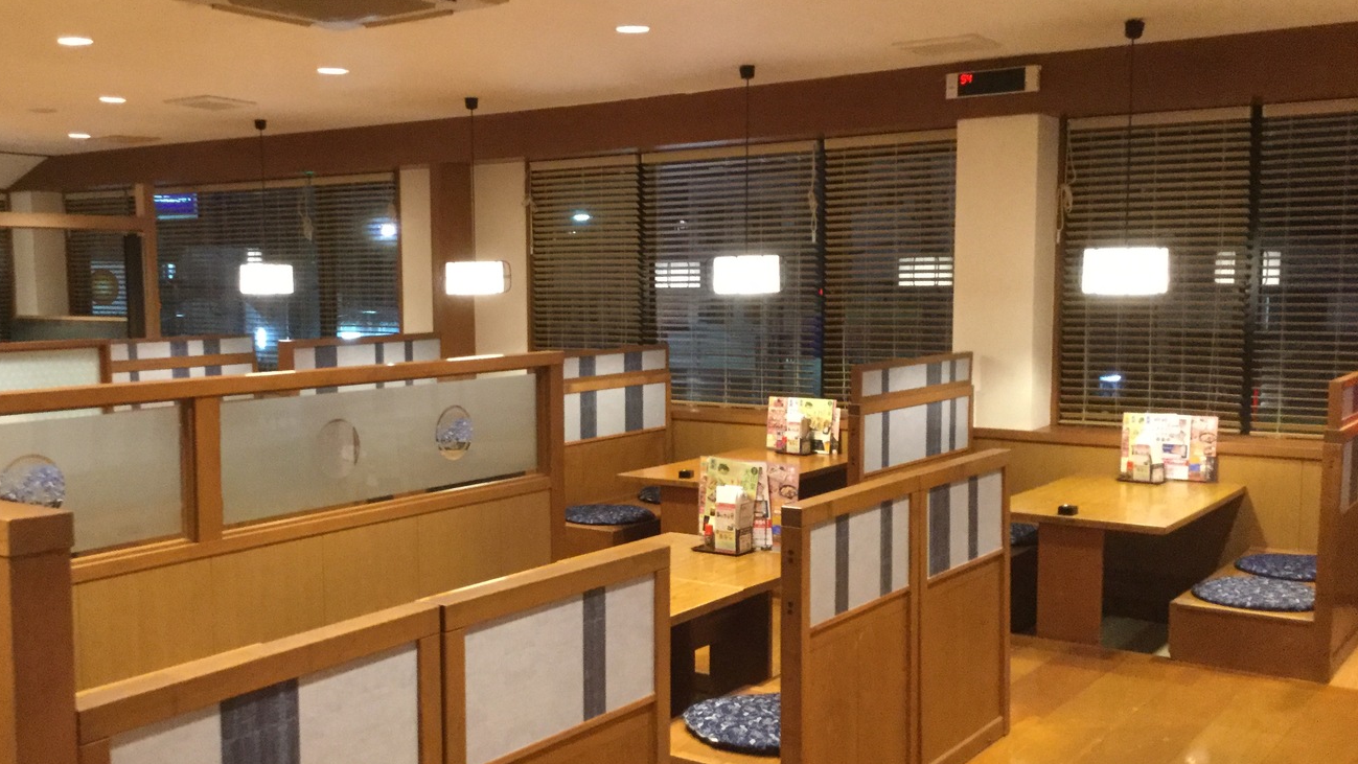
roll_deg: +0.7
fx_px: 1404
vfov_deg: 30.4
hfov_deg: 51.4
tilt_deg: -6.5
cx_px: 578
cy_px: 425
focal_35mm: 39
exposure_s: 1/15
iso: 250
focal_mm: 3.3
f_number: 2.4
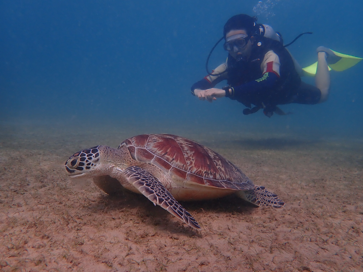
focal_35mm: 25
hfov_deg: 69.4
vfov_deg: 54.9
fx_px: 262
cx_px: 182
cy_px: 136
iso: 100
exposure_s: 1/640
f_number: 2.8
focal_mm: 4.5
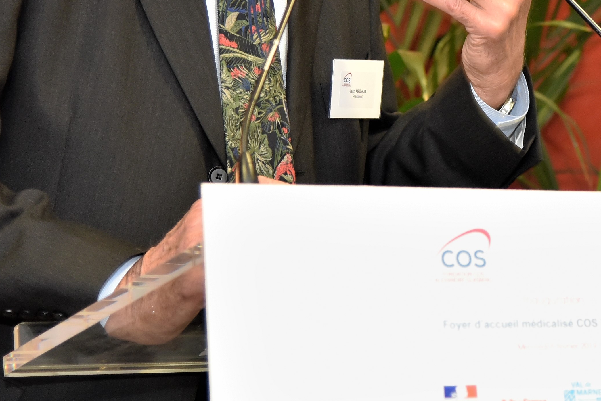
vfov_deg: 8.5
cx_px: 555
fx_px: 2672
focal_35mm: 160
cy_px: -8
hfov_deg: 12.7
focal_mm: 66
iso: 1600
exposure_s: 1/60
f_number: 4
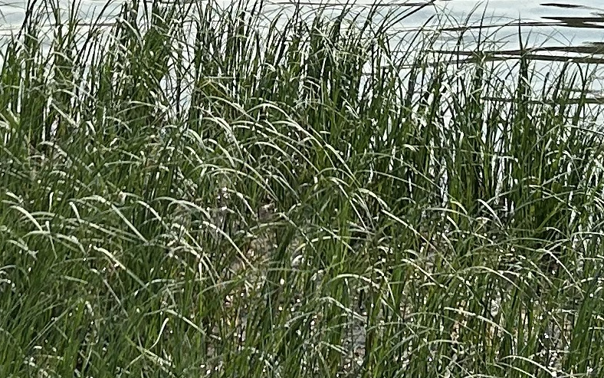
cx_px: 179
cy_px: -141
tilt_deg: -7.2
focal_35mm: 141
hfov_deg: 14.8
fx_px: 2322
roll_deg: +0.8
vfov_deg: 9.1
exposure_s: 1/7463
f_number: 1.5
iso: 50
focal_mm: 5.7
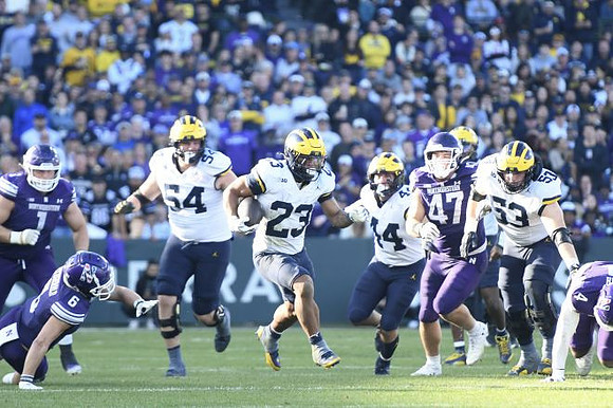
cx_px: 306
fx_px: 5105
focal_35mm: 300
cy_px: 204
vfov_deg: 4.6
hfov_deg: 6.9
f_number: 2.8
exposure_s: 1/1000
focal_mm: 200
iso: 640
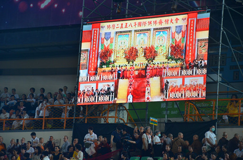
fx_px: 1060
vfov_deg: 8.6
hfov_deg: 13.1
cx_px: 122
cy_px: 80
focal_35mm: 158
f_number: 5.6
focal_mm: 105
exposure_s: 1/50
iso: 800
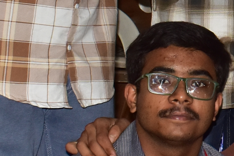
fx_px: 1345
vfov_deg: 6.6
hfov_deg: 9.6
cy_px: -56
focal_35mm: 207
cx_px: 381
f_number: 8
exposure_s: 1/100
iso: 500
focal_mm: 22
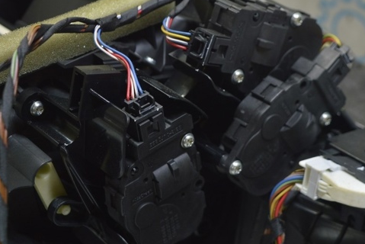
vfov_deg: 16.3
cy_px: 97
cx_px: 202
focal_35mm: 84
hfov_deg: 24.2
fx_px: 852
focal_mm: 42
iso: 400
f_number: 5.6
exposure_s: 1/20
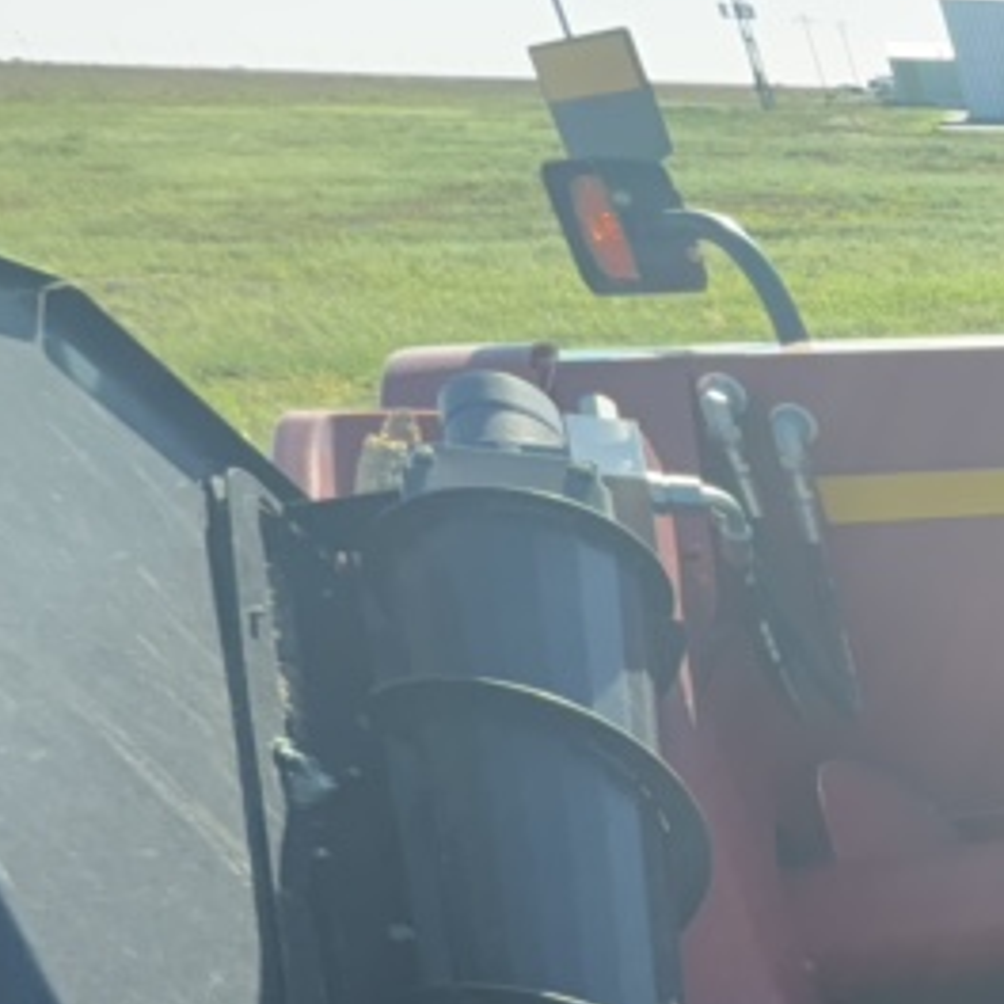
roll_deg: -2.0
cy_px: 1126
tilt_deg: -33.2
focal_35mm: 48
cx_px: 1932
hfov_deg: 20.3
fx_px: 1575
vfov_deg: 31.1
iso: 25
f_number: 2.2
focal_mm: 2.22
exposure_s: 1/215
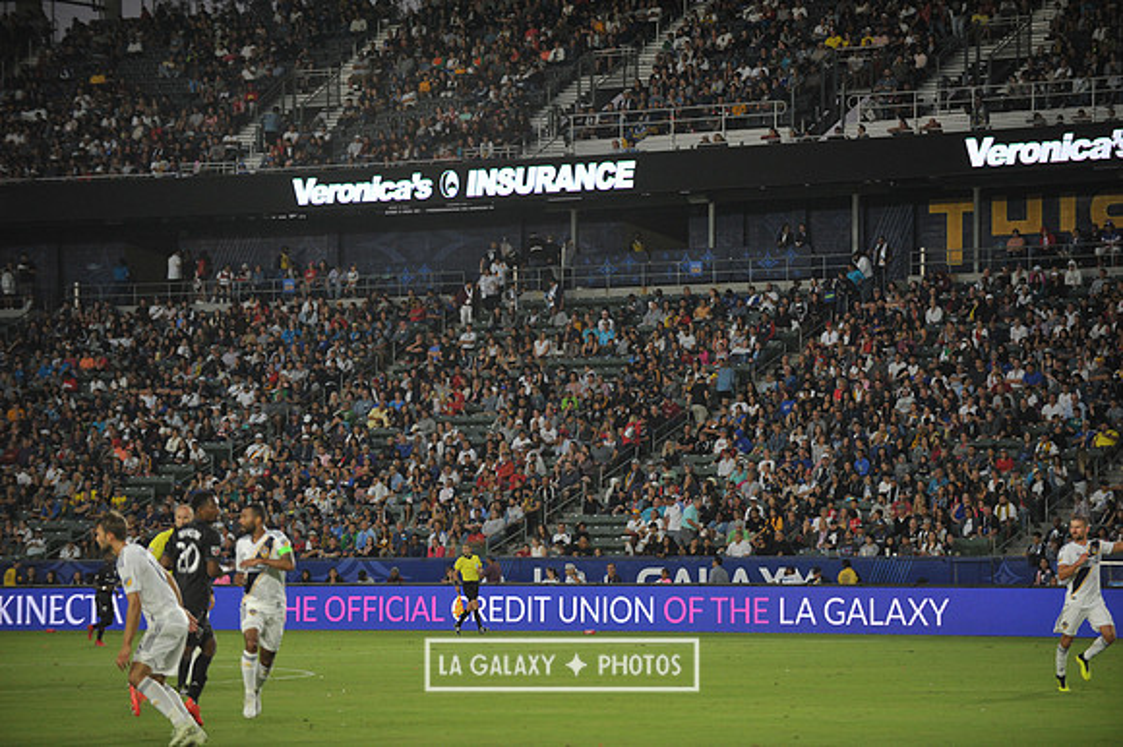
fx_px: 4365
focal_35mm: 140
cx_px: 562
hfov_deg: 14.7
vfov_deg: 9.8
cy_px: 374
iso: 1250
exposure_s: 1/1000
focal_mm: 140
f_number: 2.8
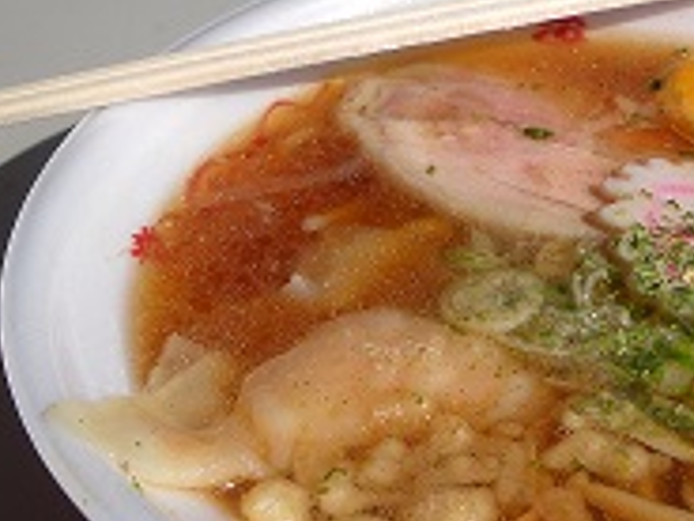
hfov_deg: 21.4
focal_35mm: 91
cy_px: 321
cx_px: 517
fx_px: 1824
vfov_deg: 16.2
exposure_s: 1/707
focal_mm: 6.72
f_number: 5.5
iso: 64
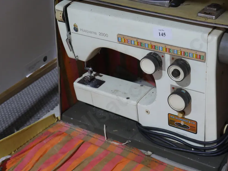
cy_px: 98
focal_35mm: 62
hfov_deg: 31.2
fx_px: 408
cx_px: 126
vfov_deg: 23.6
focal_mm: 25
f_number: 5.3
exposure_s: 1/60
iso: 1600
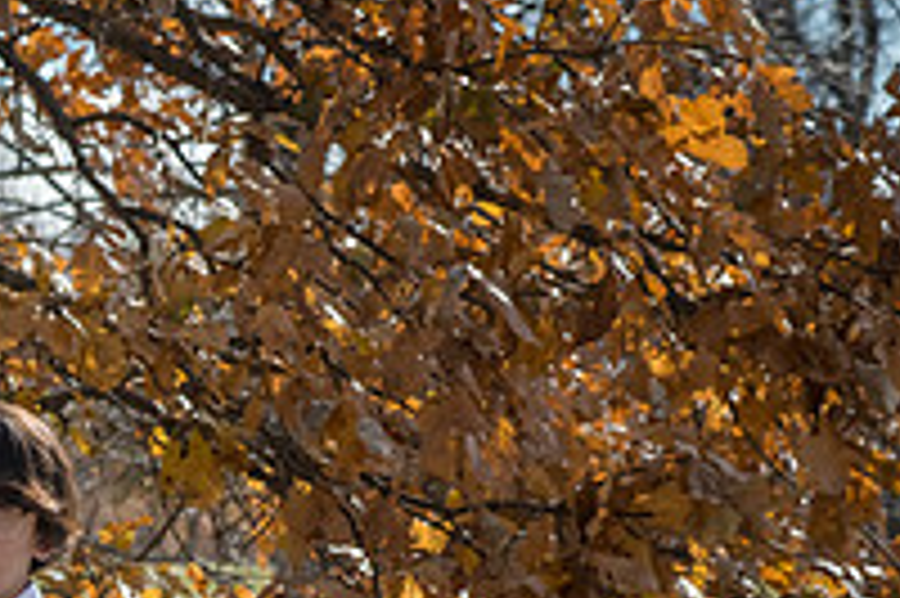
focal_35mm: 305
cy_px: 807
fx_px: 7619
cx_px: -256
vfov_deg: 4.5
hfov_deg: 6.7
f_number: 9
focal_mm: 105
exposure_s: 1/640
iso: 400
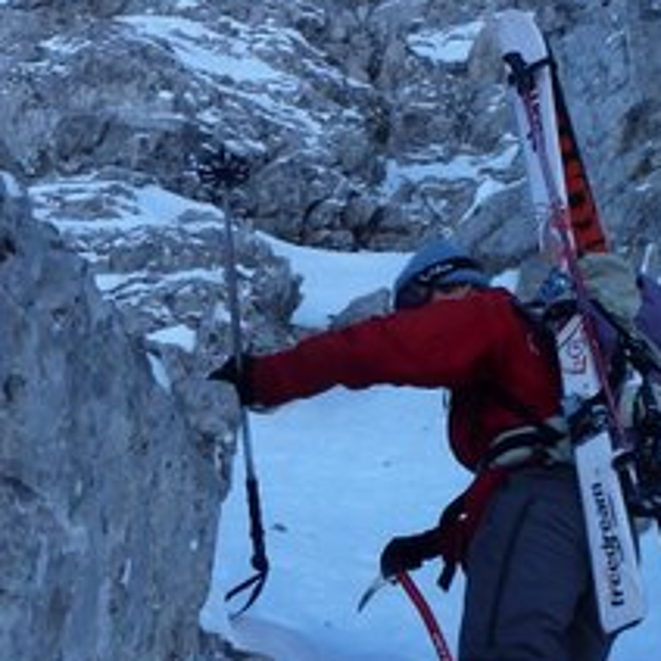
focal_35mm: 80
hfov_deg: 21.0
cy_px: 592
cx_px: 649
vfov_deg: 21.2
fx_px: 1728
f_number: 4
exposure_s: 1/500
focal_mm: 4.3
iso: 100
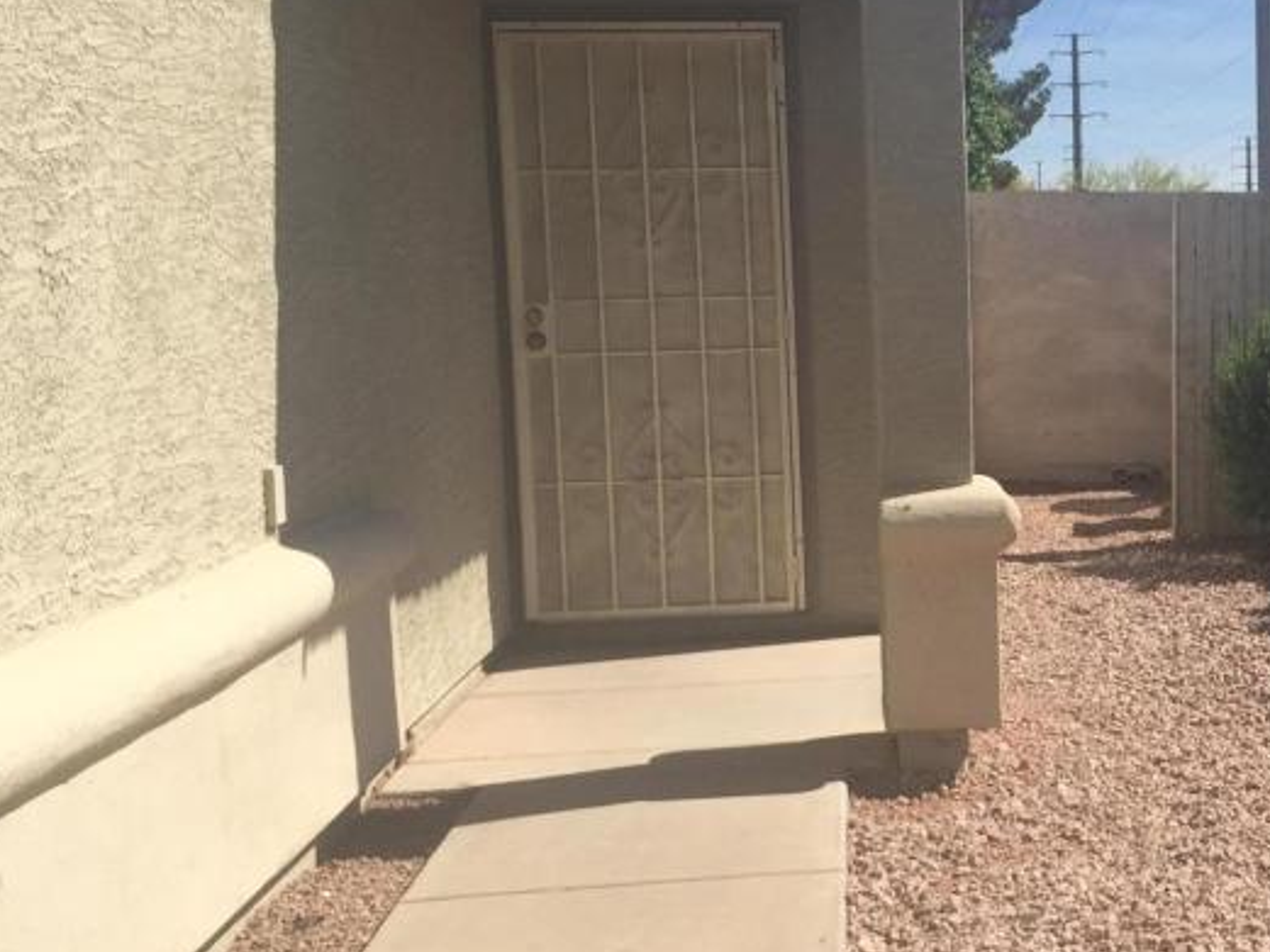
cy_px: 475
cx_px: 1112
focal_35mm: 57
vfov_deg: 25.7
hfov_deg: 32.3
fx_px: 2092
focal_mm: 4.15
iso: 32
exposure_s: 1/2083
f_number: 2.2
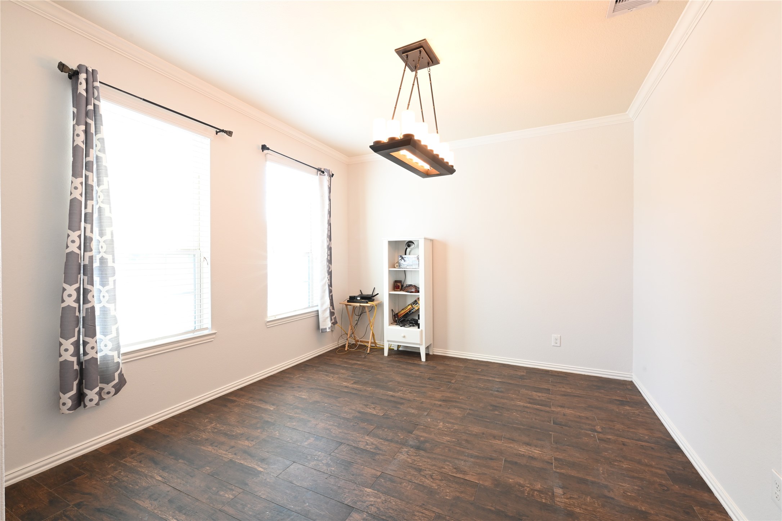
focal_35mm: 15
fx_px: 326
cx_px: 391
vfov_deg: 77.3
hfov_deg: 100.4
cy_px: 260
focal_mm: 15
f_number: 14
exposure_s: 1/4
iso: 500
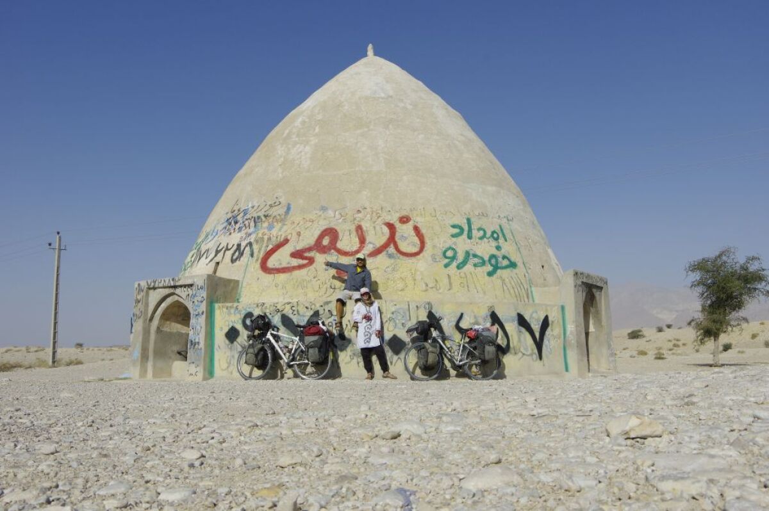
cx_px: 384
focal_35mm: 31
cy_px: 256
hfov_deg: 60.3
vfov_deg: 42.3
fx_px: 662
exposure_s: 1/400
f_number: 14
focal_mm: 21
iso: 200
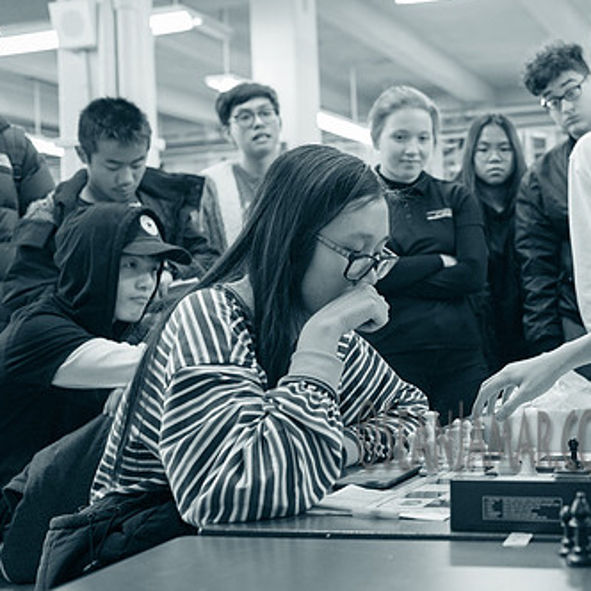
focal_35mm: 52
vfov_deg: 32.8
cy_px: 270
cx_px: 513
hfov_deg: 31.5
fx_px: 1004
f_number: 4
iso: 4000
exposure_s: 1/100
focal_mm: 35
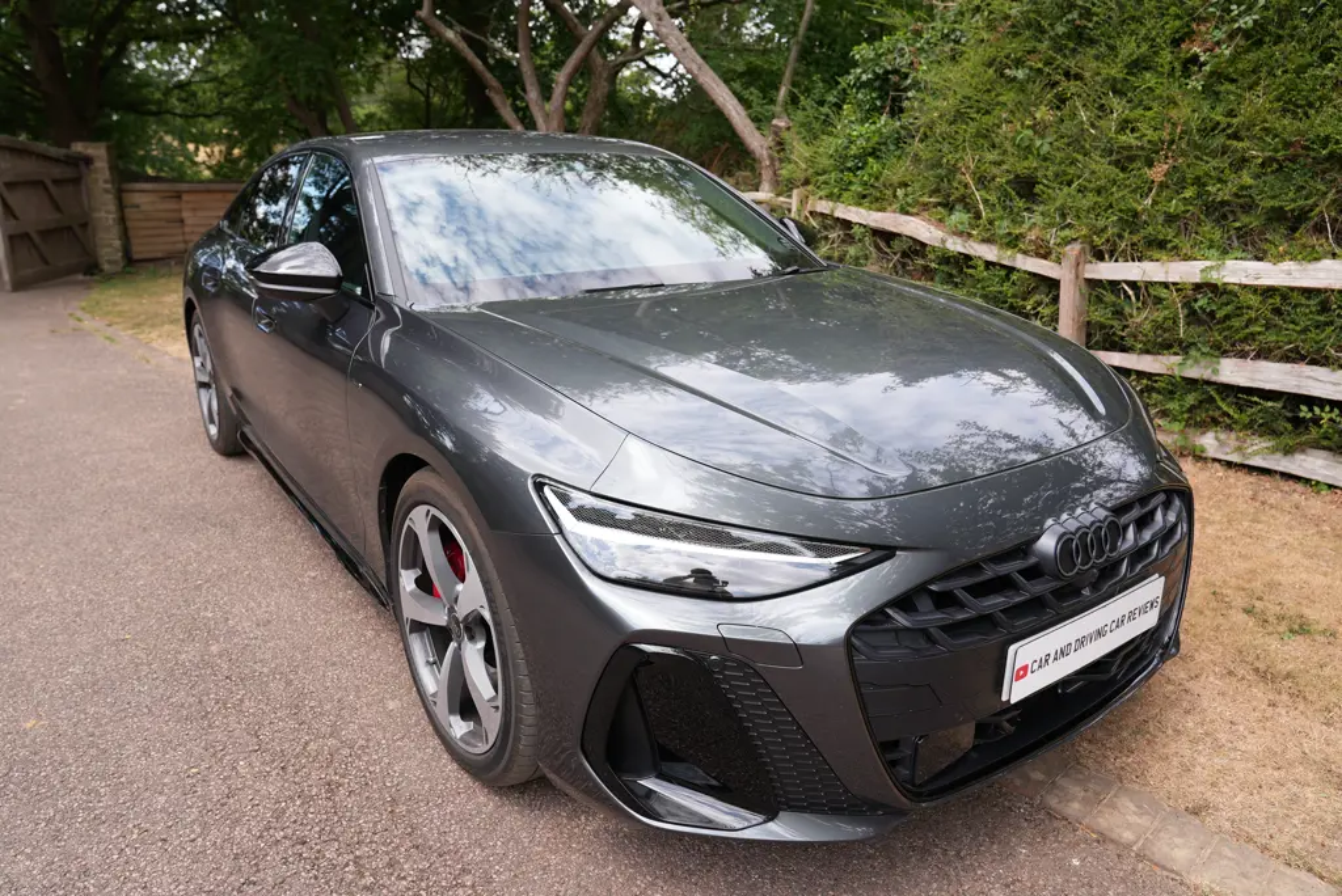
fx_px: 895
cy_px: 448
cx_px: 671
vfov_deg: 53.2
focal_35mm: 24
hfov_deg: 73.7
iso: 80
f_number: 4
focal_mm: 24
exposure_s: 1/160
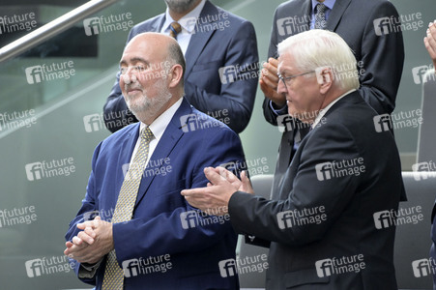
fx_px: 6051
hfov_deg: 4.1
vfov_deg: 2.7
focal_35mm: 500
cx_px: 218
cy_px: 145
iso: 8000
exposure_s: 1/160
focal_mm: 500
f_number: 5.6
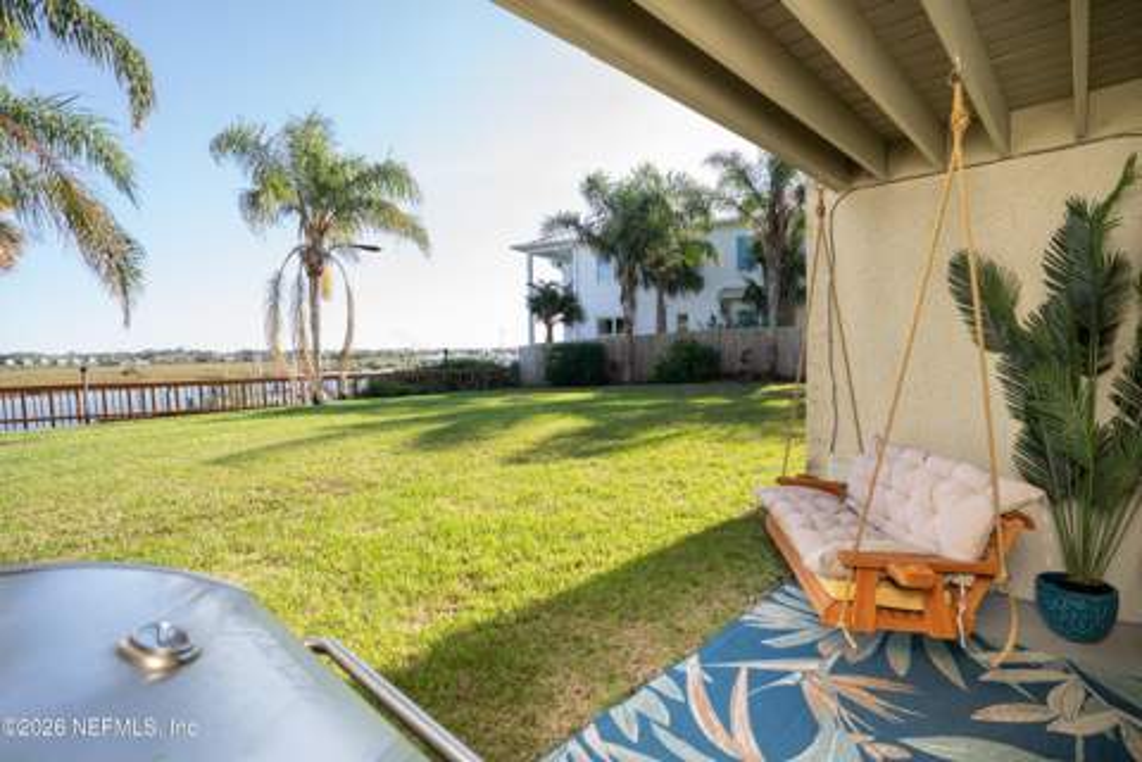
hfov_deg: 95.8
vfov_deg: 72.8
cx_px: 571
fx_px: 516
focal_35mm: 16
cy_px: 381
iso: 250
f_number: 5
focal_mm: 16
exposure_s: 1/250
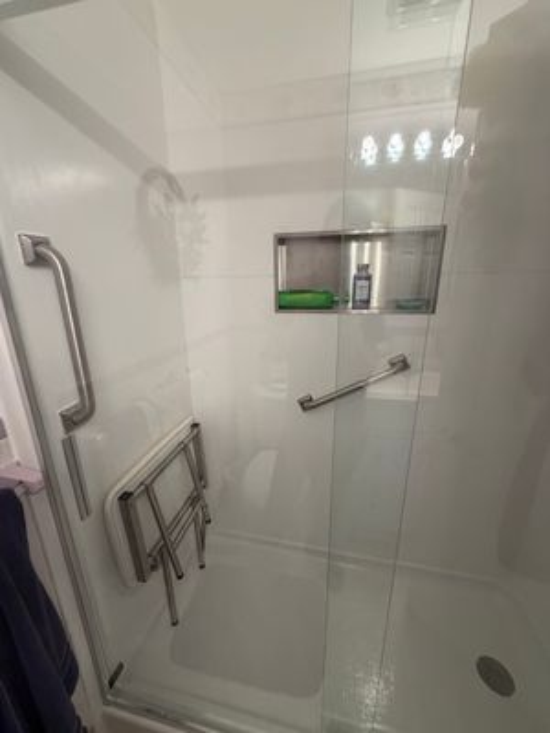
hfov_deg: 85.7
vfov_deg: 102.1
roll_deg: +0.9
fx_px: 297
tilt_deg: -16.6
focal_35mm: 14
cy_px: 366
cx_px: 275
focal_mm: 2.22
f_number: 2.2
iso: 320
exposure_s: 1/120
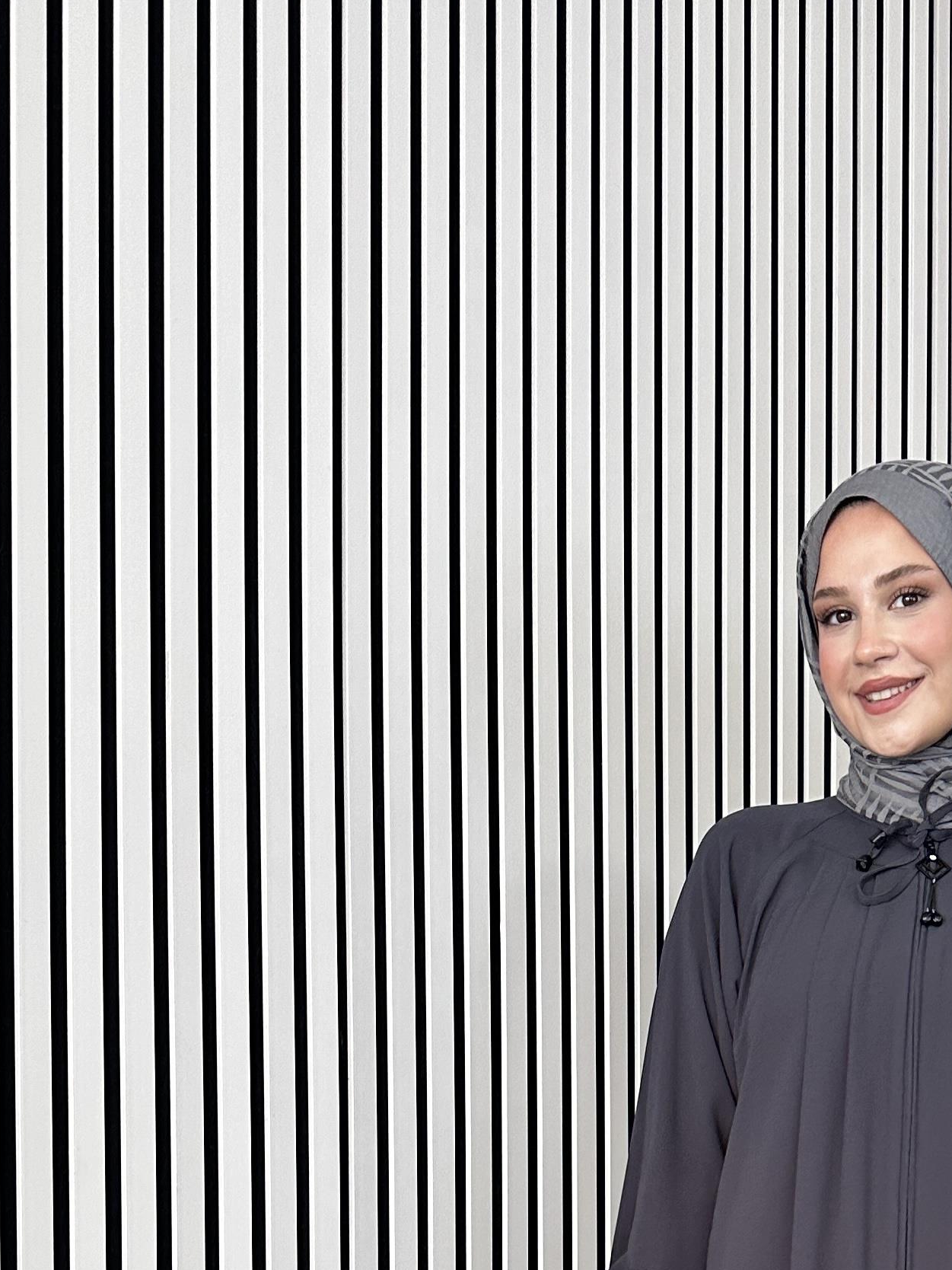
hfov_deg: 24.6
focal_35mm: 58
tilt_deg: -1.2
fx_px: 2127
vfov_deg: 29.9
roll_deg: -1.4
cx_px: 823
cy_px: 1395
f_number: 1.78
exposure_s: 1/100
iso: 200
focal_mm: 6.86
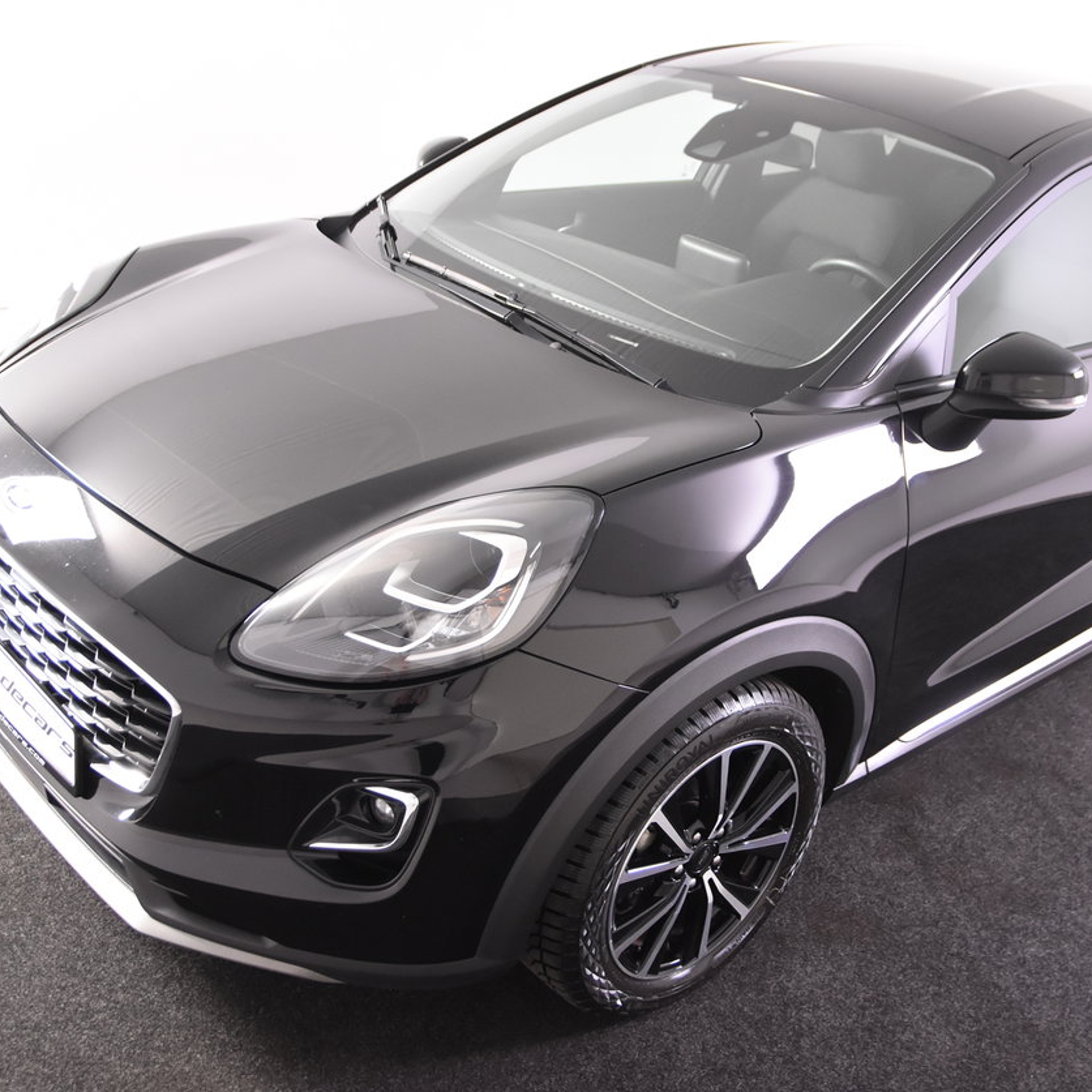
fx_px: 1392
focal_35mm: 39
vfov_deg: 42.8
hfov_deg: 42.7
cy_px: 554
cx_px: 630
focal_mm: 20
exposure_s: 1/40
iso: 1600
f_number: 3.2
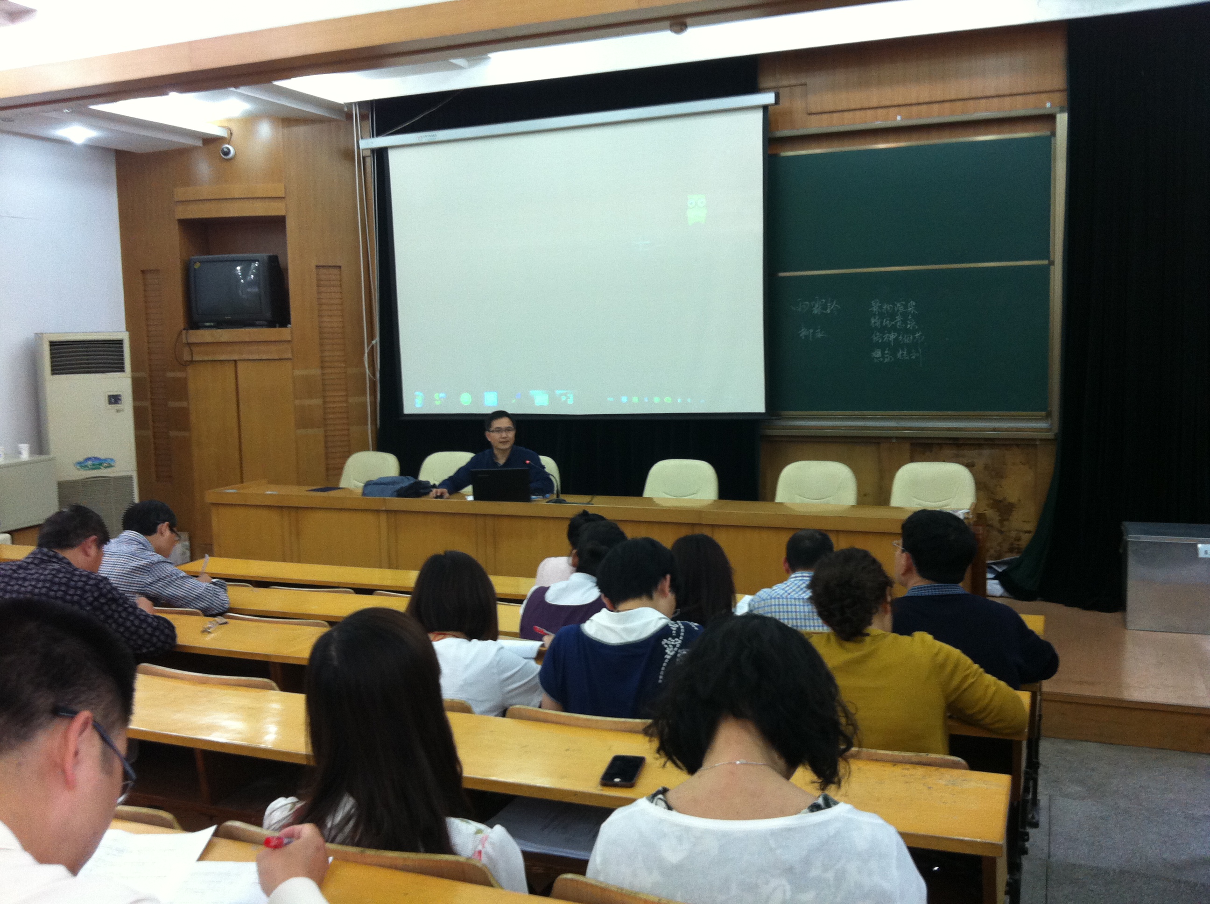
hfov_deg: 52.7
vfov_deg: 40.6
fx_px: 1222
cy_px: 452
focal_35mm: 35
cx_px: 605
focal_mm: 3.85
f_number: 2.8
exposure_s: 1/15
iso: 160
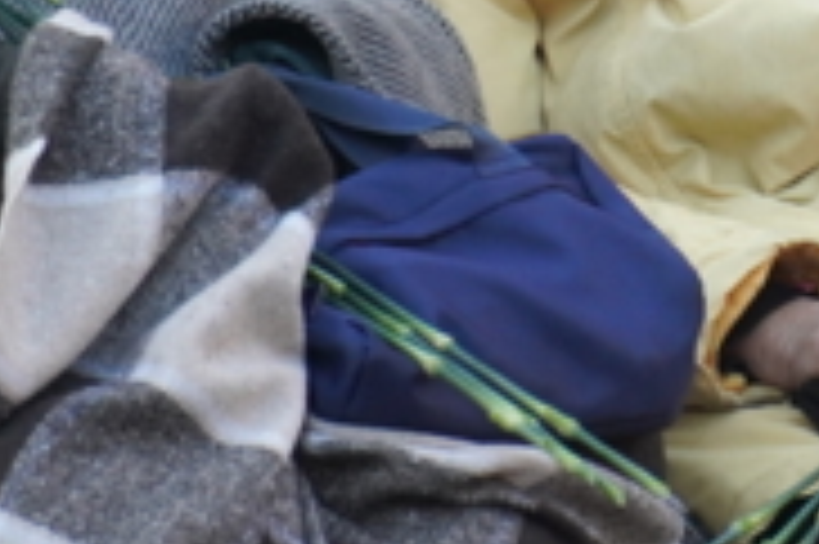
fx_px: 18957
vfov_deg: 1.6
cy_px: -166
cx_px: 1141
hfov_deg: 2.5
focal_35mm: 834
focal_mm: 135
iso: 1000
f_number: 5.6
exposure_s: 1/250
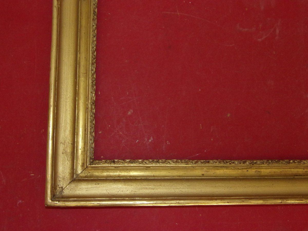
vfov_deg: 39.7
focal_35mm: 36
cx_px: 154
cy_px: 116
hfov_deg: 51.4
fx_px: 320
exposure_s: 1/34
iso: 200
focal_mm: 6.5
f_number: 3.9
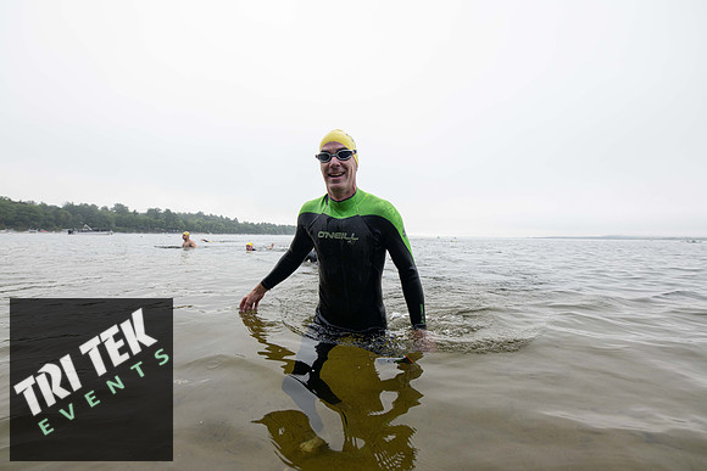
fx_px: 275
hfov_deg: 104.2
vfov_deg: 81.2
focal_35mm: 14
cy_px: 236
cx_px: 354
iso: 500
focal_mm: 14
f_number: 4
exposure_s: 1/640
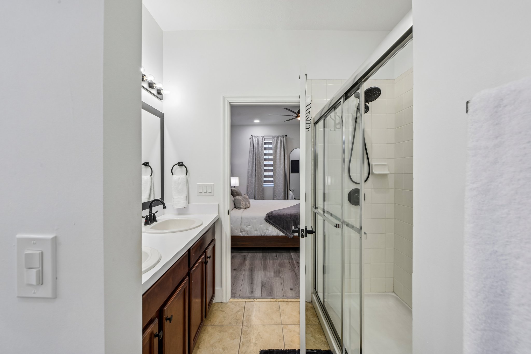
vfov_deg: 81.2
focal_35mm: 14
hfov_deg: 104.3
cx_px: 266
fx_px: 206
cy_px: 177
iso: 200
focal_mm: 14
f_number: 9
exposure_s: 1/30
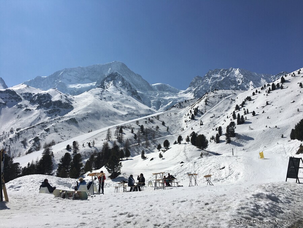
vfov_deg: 48.2
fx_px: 254
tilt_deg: +12.3
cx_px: 152
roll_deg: -1.7
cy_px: 114
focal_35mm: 29
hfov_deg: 61.7
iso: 25
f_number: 2.2
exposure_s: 1/6410
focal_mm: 4.15
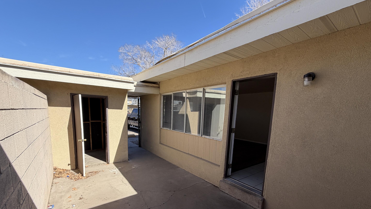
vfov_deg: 65.8
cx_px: 181
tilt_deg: -8.6
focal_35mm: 16
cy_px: 134
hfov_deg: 99.4
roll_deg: -2.1
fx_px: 157
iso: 40
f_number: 2.2
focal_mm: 2.22
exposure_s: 1/770
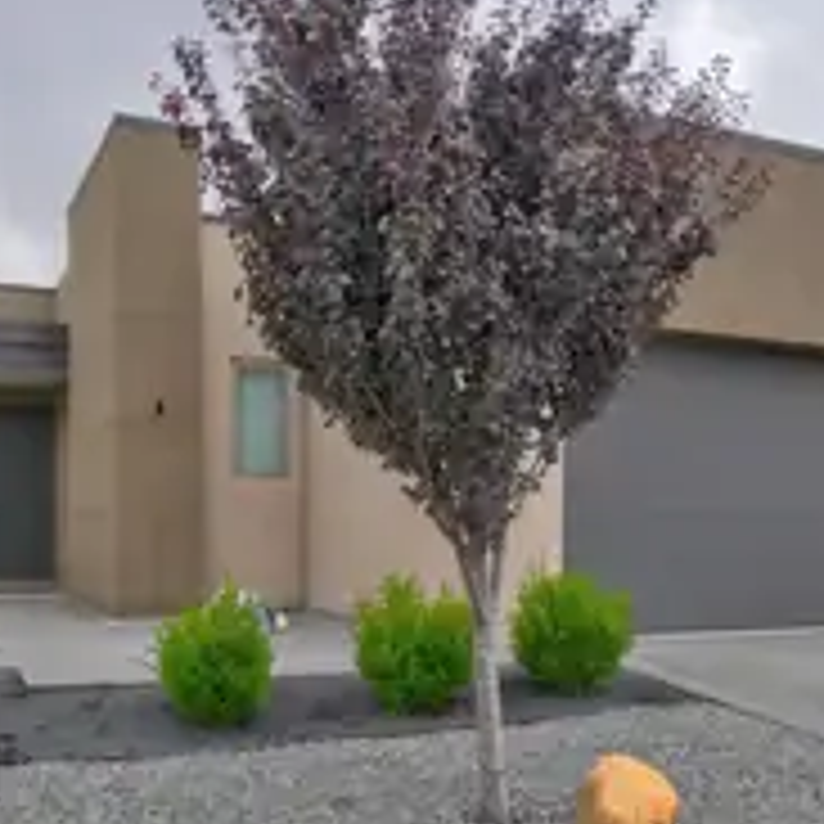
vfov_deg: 42.2
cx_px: 504
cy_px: 561
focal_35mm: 39
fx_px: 1050
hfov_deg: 42.6
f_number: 7.1
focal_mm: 14
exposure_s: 1/100
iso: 100
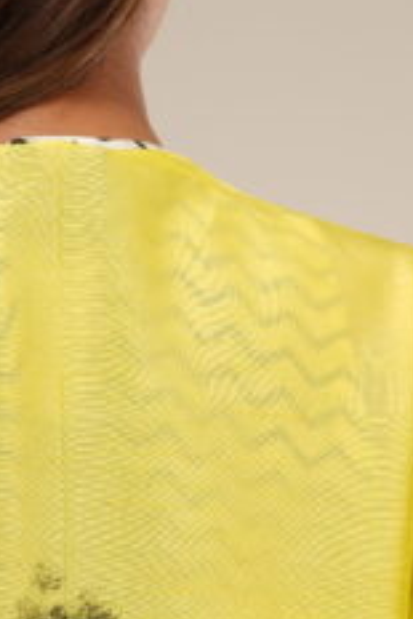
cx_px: 96
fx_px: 5670
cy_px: 1017
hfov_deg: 4.2
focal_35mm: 330
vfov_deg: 6.1
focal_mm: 85
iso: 50
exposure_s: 1/160
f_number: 4
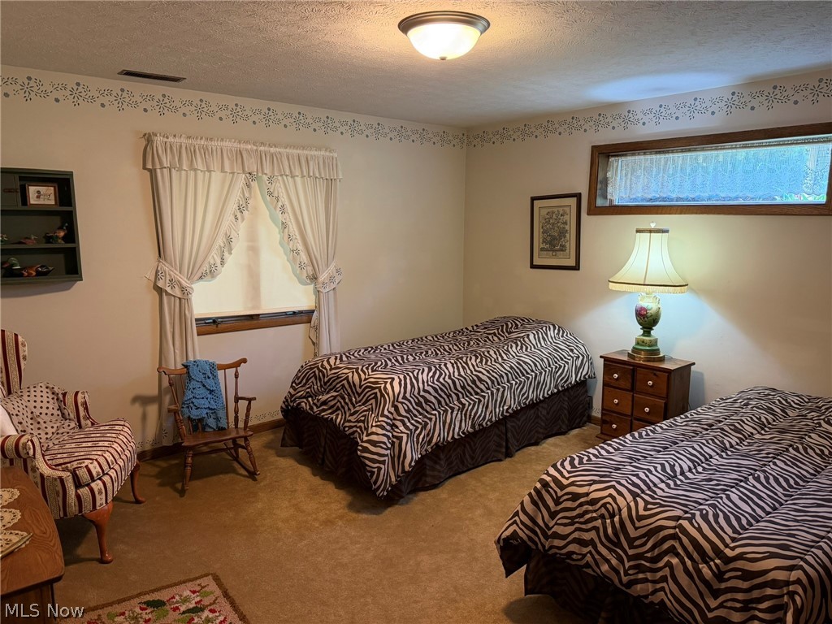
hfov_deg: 71.6
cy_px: 312
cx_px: 416
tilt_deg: -9.0
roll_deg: -0.1
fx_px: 577
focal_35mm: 24
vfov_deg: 56.8
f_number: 1.78
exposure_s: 1/60
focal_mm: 6.76
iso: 320
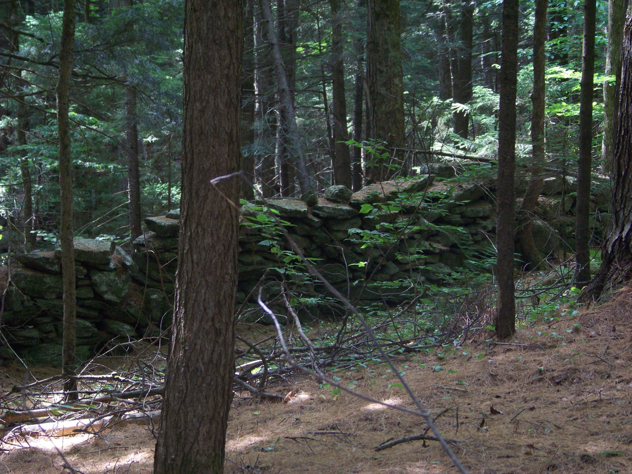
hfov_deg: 18.5
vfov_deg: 14.0
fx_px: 1935
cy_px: 237
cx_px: 316
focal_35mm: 106
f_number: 3.2
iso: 158
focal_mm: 17.6
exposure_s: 1/40
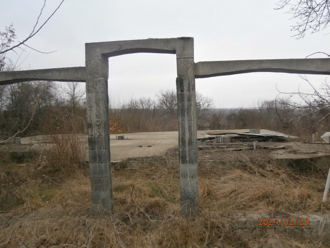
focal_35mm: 26
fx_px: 248
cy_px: 124
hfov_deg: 67.3
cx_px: 165
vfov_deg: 53.1
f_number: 8
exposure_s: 1/100
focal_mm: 4.7
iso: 80
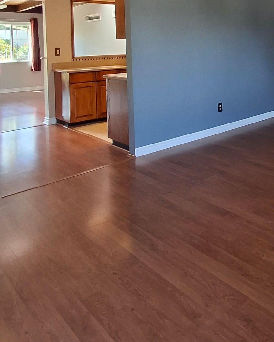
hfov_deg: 40.1
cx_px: 248
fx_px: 344
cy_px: 52
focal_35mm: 34
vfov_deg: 48.7
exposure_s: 1/40
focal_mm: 1.64
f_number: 2.2
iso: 64
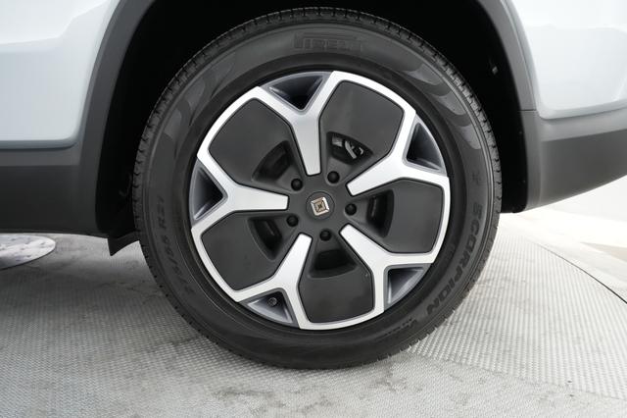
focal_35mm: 26
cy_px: 209
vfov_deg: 49.5
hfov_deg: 69.4
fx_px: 453
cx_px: 314
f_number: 4.5
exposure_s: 1/125
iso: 8000
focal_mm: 26
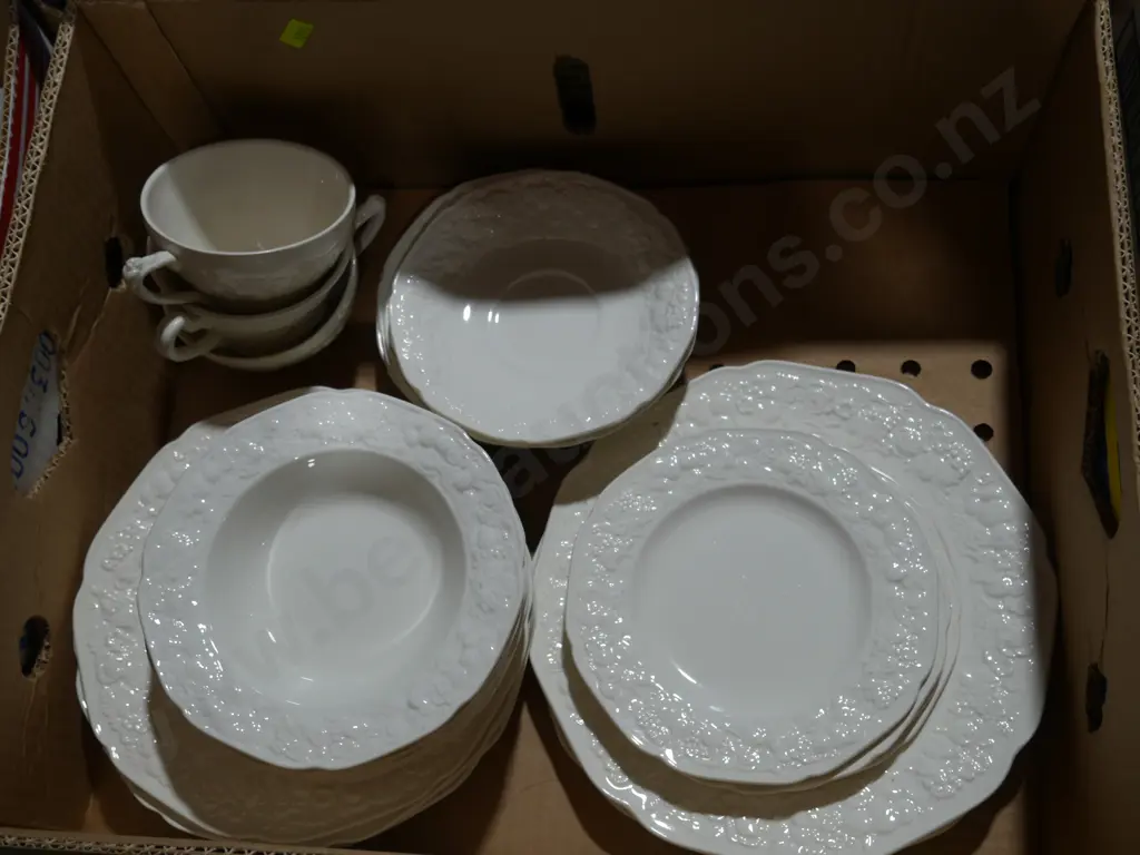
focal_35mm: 40
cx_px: 570
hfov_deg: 46.8
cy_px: 428
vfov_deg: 36.0
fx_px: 1317
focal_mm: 20
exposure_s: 1/125
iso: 200
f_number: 4.4
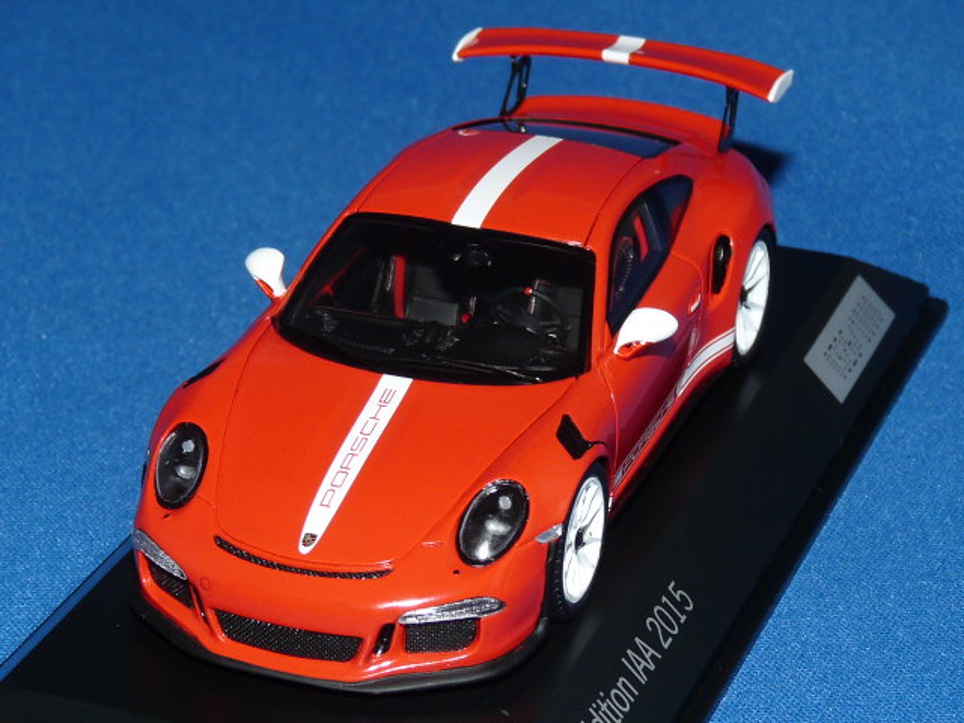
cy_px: 362
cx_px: 482
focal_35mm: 108
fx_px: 3008
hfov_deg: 18.2
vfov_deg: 13.7
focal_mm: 10.8
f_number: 4
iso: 100
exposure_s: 1/60
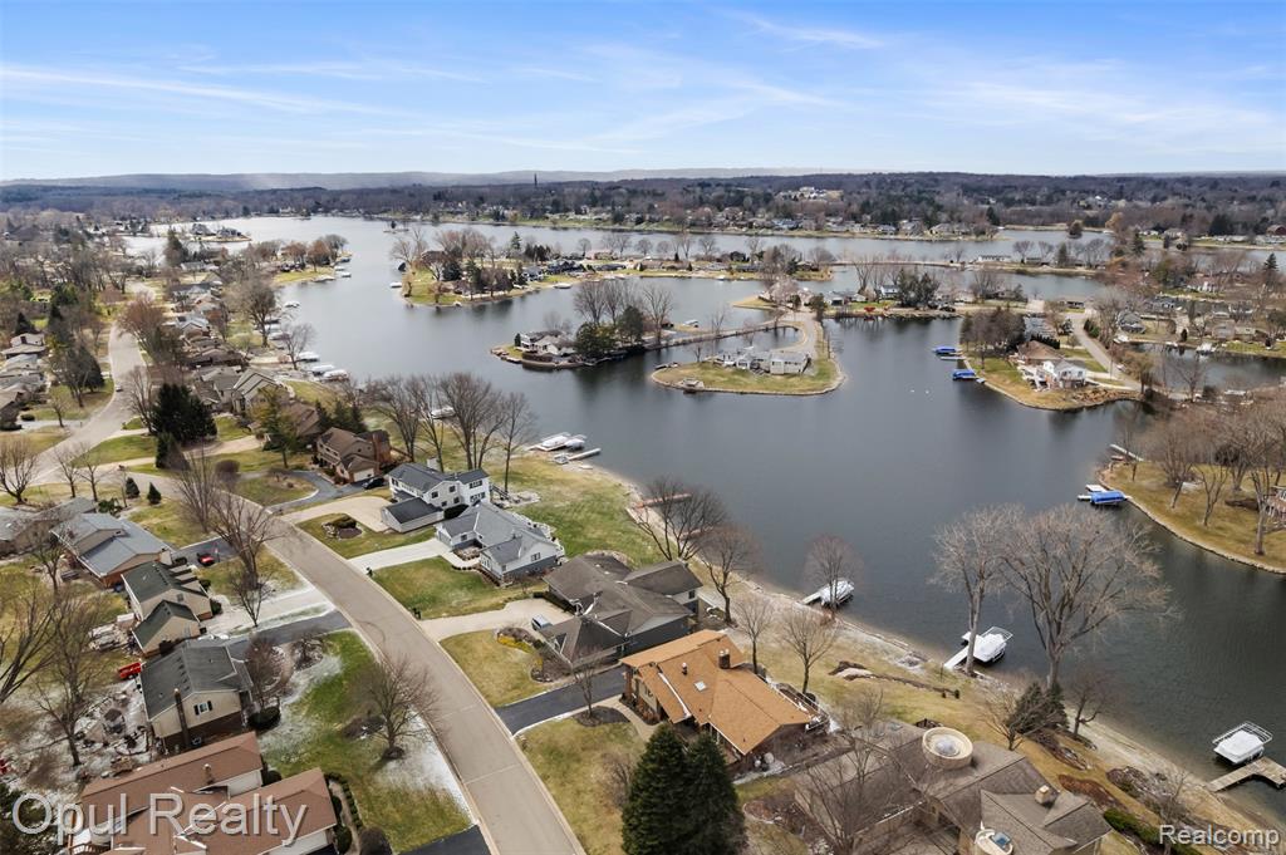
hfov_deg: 78.6
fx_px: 785
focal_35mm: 22
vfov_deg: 57.1
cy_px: 428
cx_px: 643
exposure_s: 1/80
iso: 100
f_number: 2.8
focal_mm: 8.38
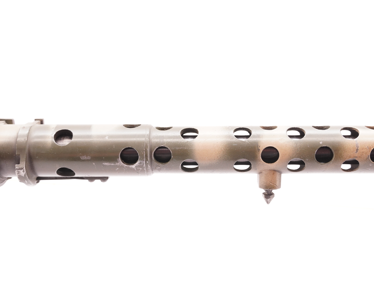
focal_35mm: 50
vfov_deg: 30.5
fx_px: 549
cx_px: 200
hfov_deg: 37.6
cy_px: 150
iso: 1000
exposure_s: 1/125
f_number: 5.6
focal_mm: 29
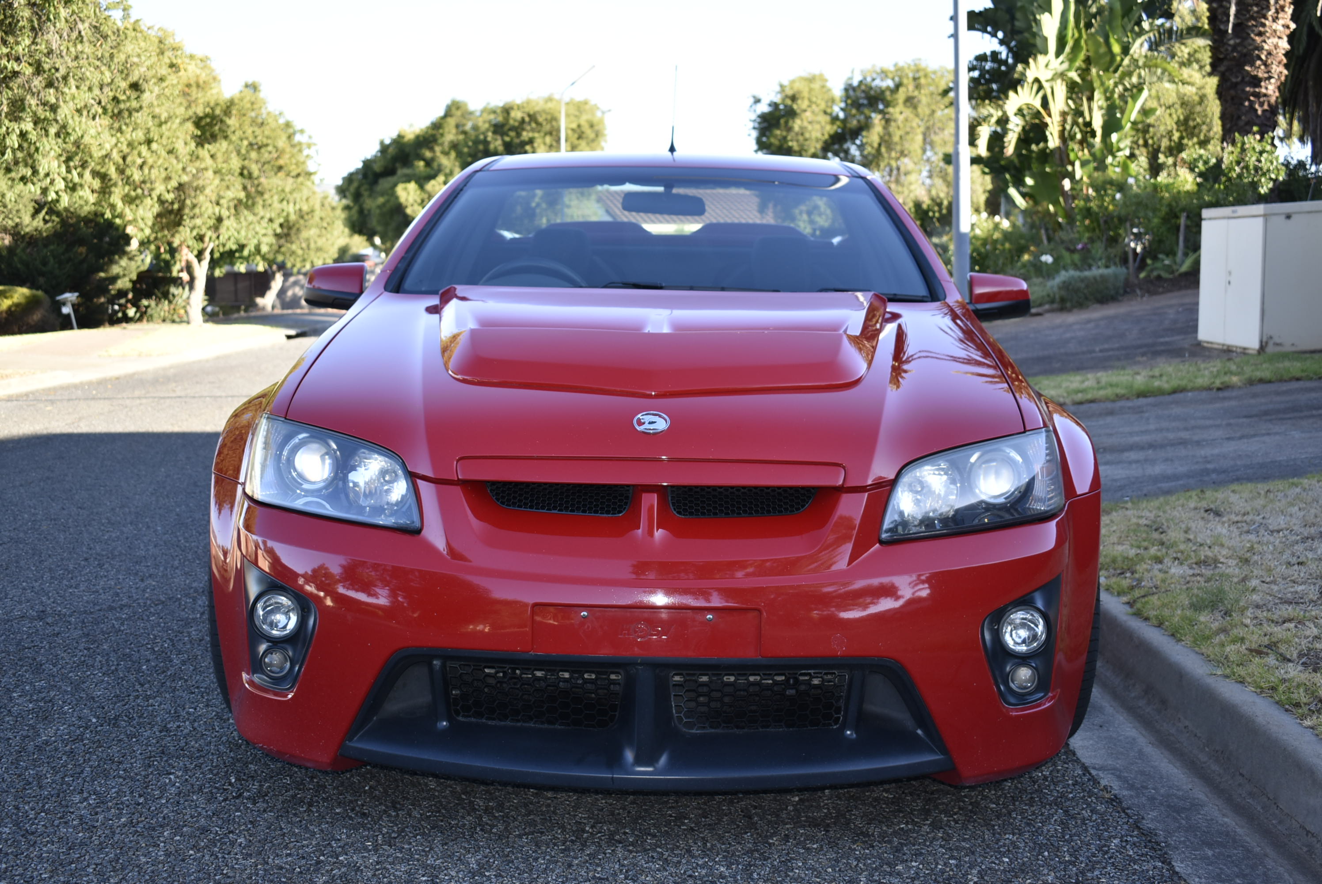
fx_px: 1433
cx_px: 661
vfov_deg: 34.3
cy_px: 442
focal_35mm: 39
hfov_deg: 49.5
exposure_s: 1/200
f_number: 5
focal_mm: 26
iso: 160
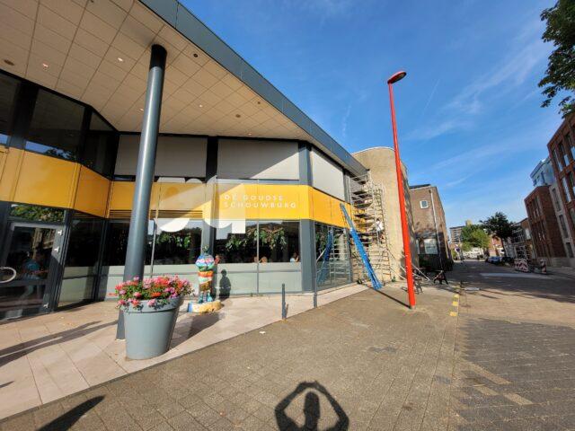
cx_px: 288
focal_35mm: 13
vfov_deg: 89.9
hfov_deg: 106.2
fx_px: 216
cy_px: 216
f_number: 2.2
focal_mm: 1.74
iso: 40
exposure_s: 1/1205
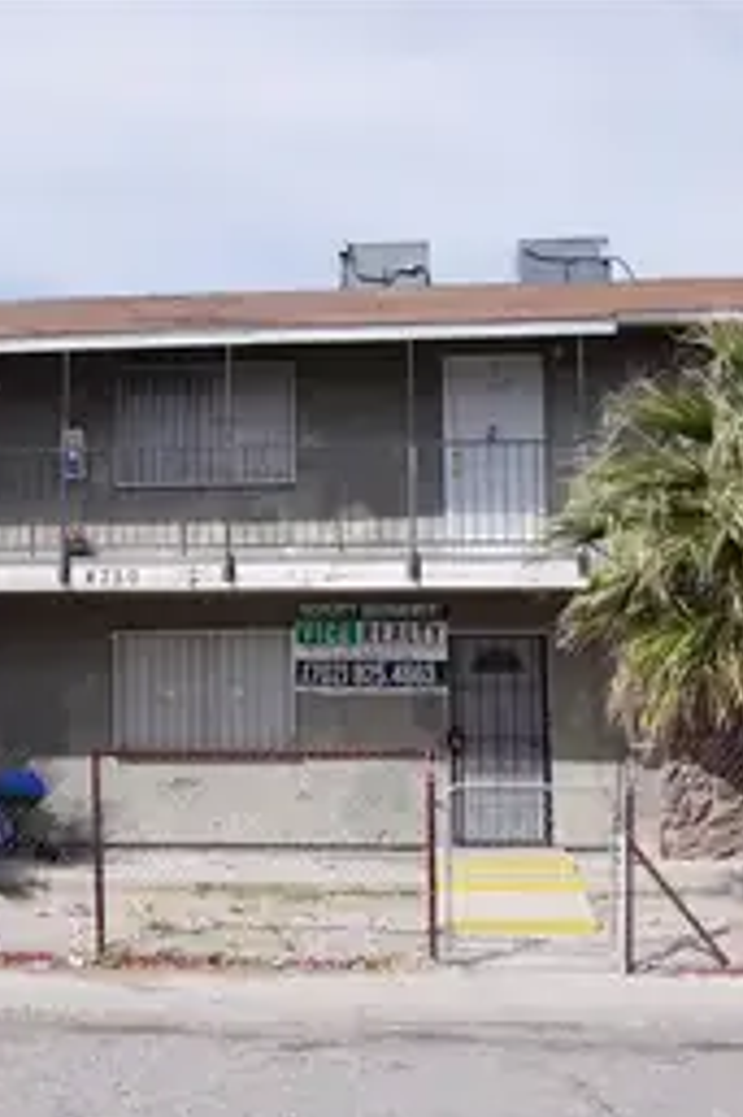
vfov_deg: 37.0
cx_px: 156
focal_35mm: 54
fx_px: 1667
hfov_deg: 24.7
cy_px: 576
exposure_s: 1/640
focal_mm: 23
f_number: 5
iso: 100
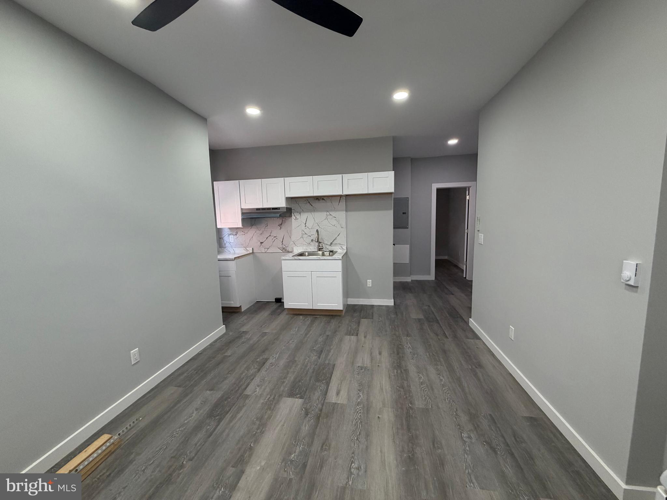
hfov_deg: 102.1
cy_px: 250
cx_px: 334
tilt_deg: -6.7
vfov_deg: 85.7
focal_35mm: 14
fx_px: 270
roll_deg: +2.1
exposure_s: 1/120
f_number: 2.2
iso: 250
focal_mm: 2.22
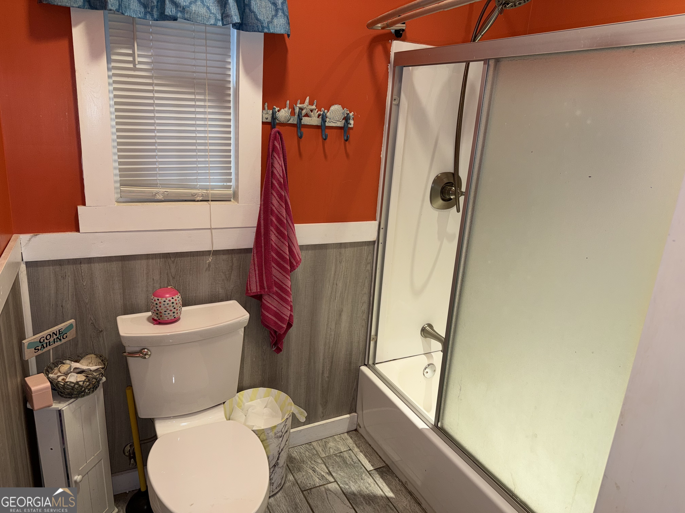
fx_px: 475
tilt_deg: -16.9
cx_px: 342
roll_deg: -3.4
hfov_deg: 71.6
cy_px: 256
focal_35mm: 24
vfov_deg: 56.8
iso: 50
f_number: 1.78
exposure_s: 1/36
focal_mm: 6.76
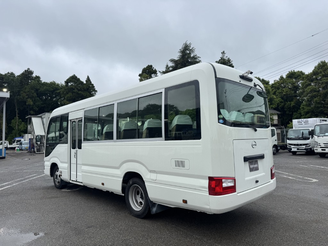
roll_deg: +0.6
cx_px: 164
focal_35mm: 24
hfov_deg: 71.6
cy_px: 123
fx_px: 227
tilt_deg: +4.3
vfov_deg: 56.8
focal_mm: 6.76
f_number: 1.78
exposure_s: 1/1456
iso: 80
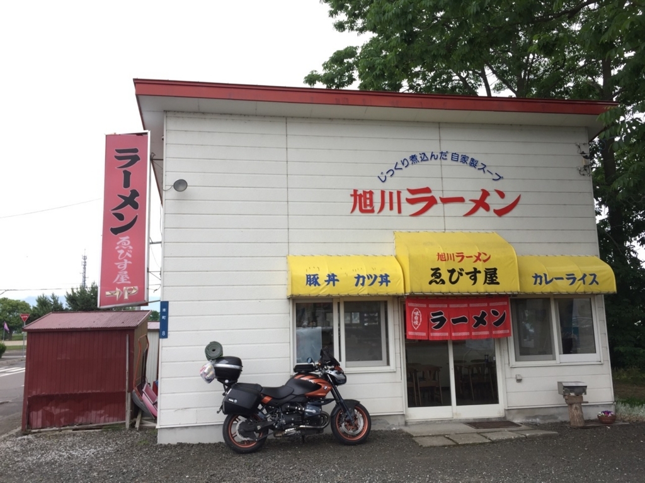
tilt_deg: +9.2
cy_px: 242
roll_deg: +1.7
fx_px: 540
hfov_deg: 61.7
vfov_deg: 48.2
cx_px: 322
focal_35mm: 29
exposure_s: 1/120
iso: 32
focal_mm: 4.15
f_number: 2.2
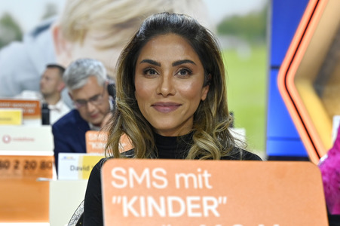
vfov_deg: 28.0
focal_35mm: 48
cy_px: 113
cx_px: 170
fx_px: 453
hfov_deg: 41.1
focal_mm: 48
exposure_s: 1/200
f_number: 4
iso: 800
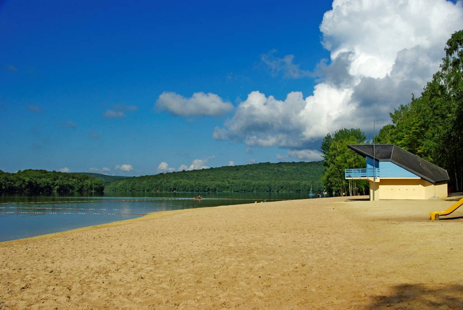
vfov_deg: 33.5
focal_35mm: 40
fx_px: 515
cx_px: 232
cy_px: 155
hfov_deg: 48.4
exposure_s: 1/350
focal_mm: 26.88
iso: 200
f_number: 13
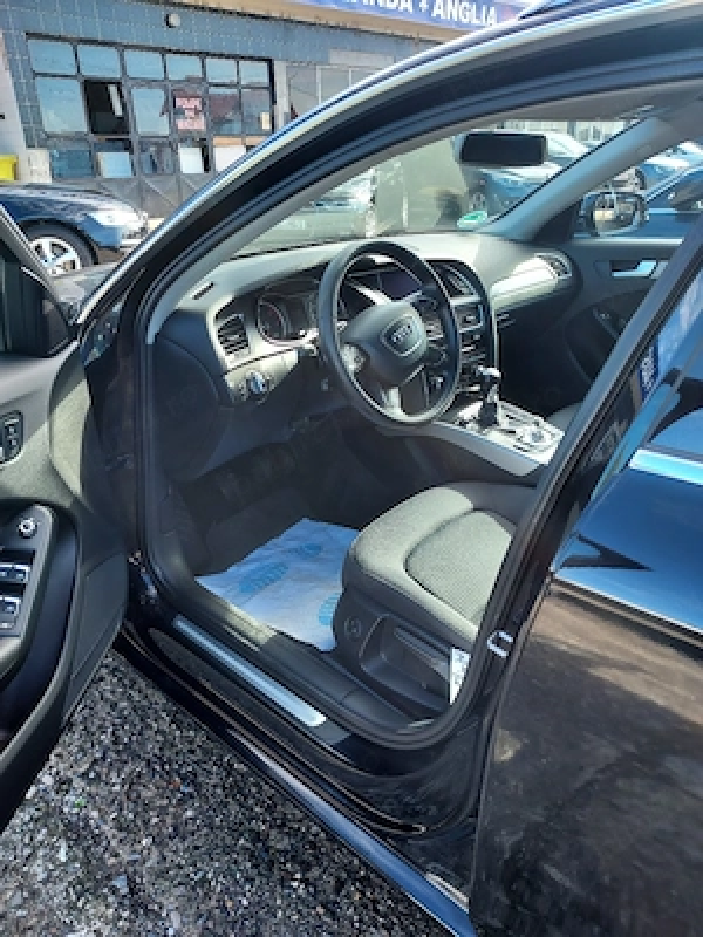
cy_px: 468
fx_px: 650
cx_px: 352
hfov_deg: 56.8
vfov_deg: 71.6
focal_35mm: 24
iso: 40
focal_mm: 4.6
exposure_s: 1/100
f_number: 1.8
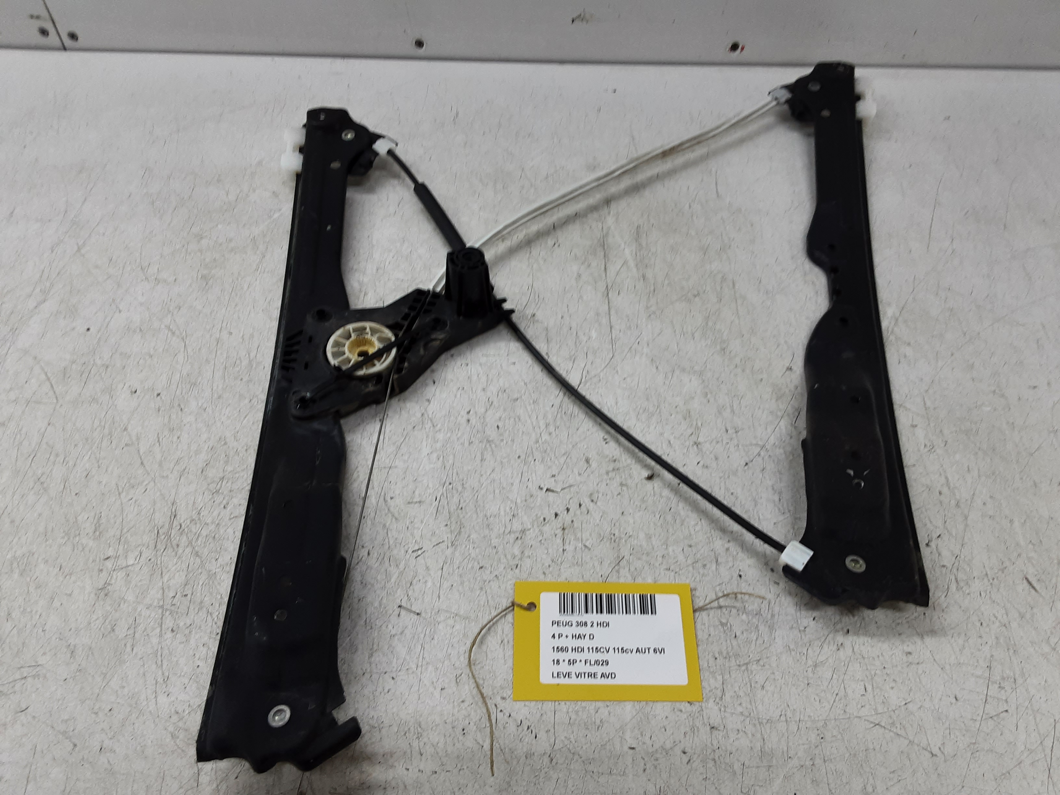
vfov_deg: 51.4
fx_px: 827
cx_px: 530
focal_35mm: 27
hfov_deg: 65.3
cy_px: 398
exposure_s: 1/50
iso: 50
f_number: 1.9
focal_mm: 2.91
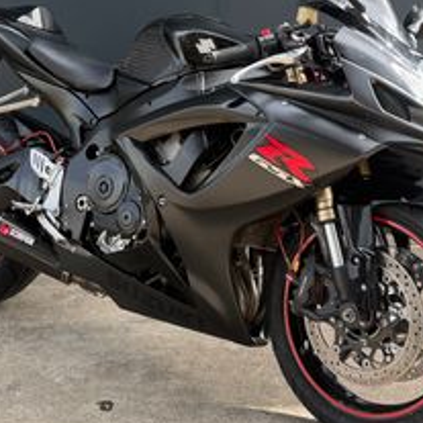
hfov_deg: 40.3
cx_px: 135
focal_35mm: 41
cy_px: 168
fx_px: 567
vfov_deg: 40.7
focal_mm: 6.76
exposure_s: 1/955
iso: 100
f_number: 1.78
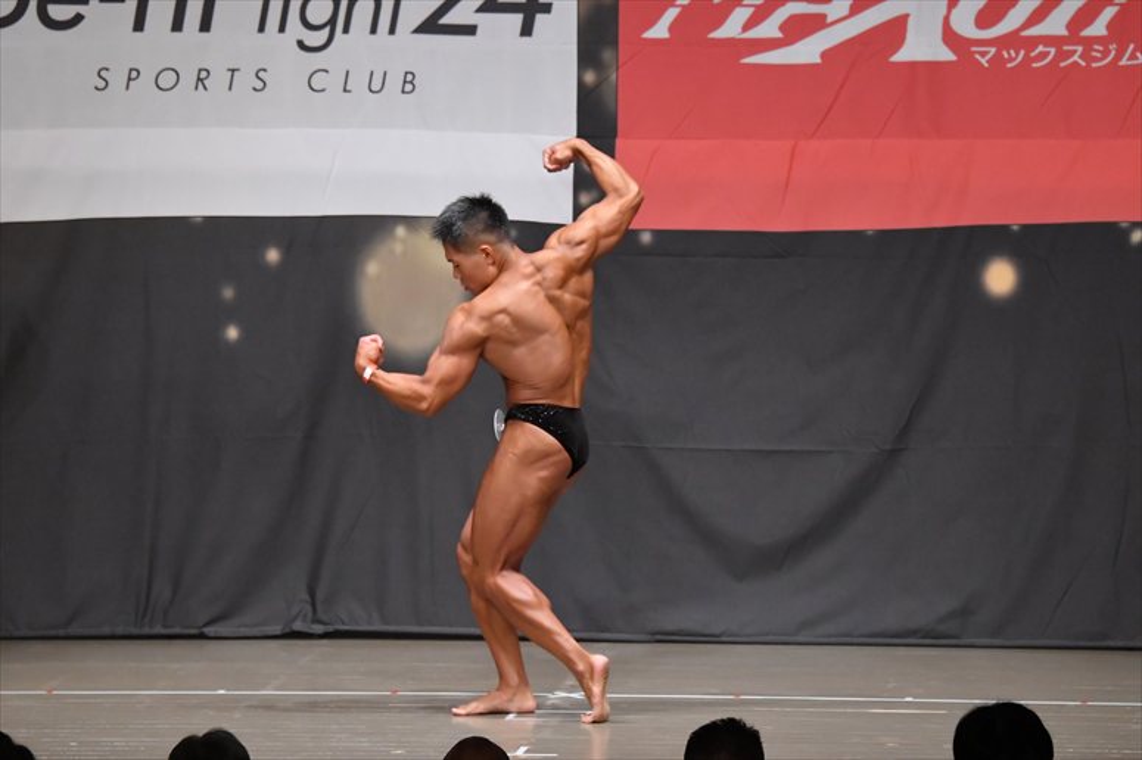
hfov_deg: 10.2
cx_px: 571
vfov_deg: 6.8
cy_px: 380
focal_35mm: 202
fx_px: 6405
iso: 6400
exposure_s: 1/400
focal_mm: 135
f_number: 5.6
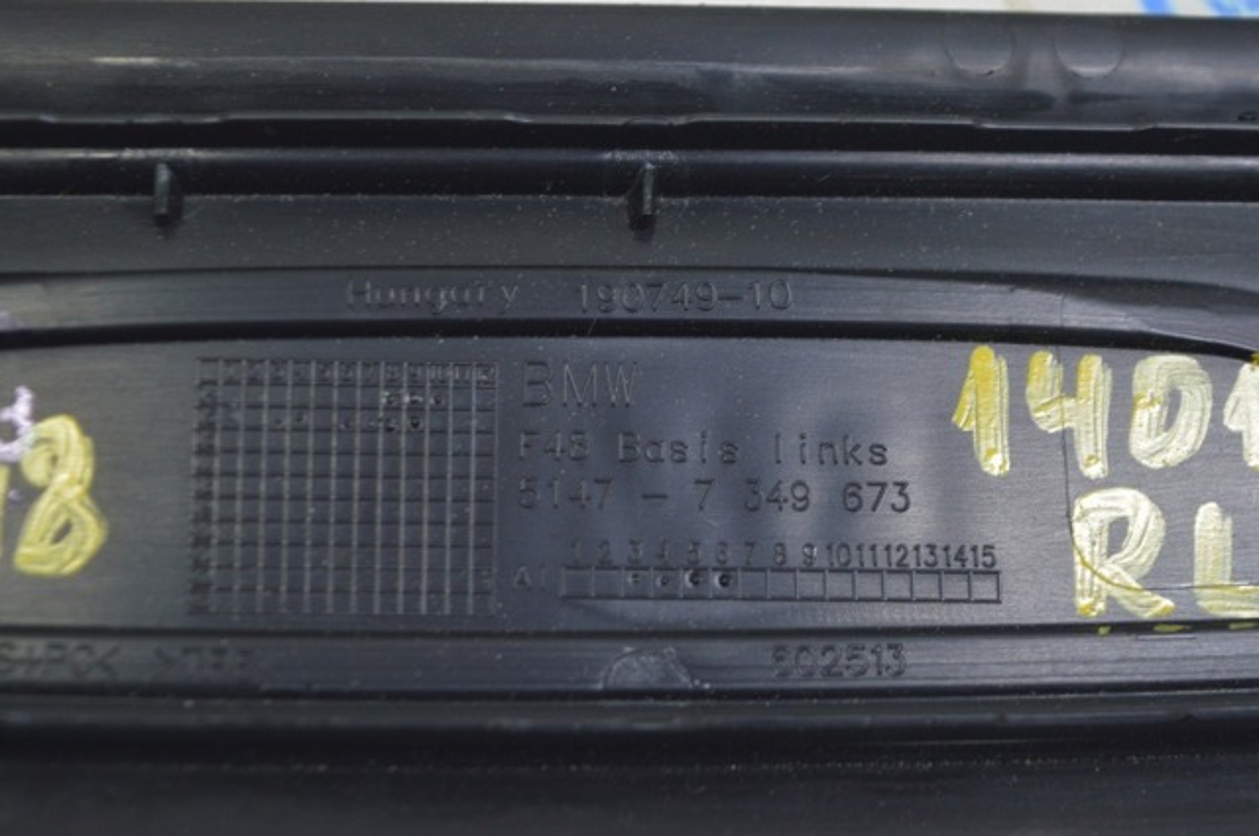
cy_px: 418
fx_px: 2882
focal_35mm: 82
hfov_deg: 24.6
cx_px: 630
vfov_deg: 16.5
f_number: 5.6
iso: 400
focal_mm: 55
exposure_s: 1/20
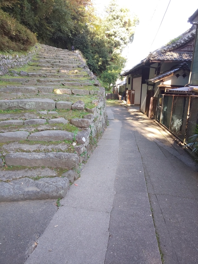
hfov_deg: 66.0
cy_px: 132
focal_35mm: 20
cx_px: 99
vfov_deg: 81.7
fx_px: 153
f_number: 1.94
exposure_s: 1/50
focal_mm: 3.45
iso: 40
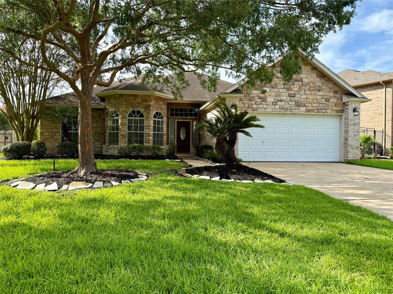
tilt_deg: +0.6
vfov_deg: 56.8
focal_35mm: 24
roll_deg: -0.3
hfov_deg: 71.6
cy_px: 147
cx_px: 196
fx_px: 272
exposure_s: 1/1770
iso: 100
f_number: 1.78
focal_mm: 6.76
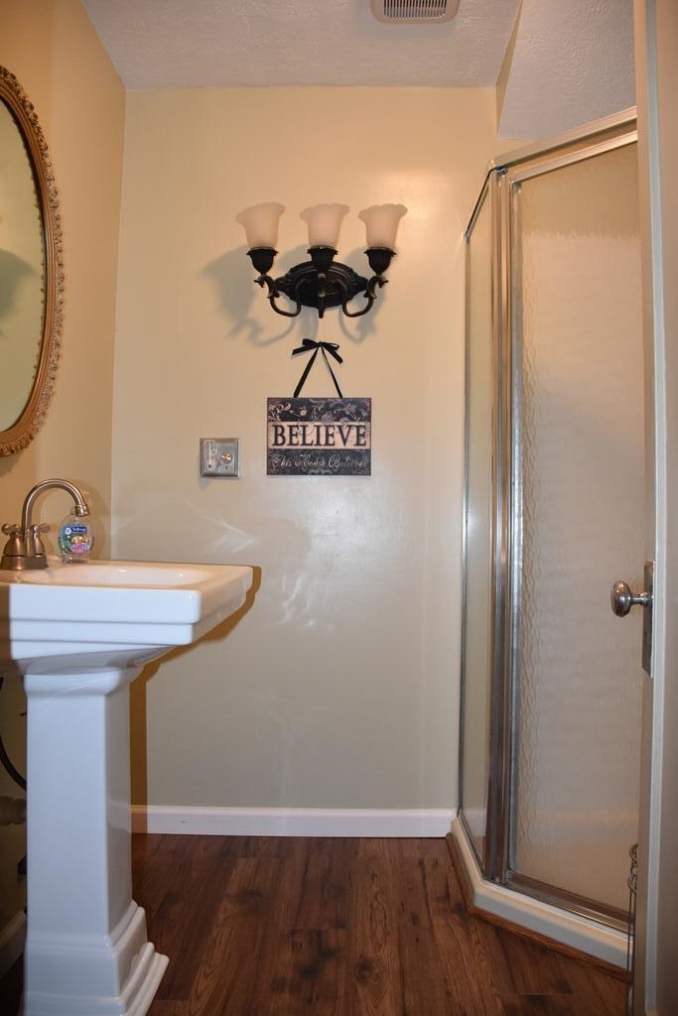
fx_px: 762
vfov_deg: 67.4
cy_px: 508
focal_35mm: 27
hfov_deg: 47.9
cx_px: 339
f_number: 3.5
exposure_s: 1/60
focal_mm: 18
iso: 1100
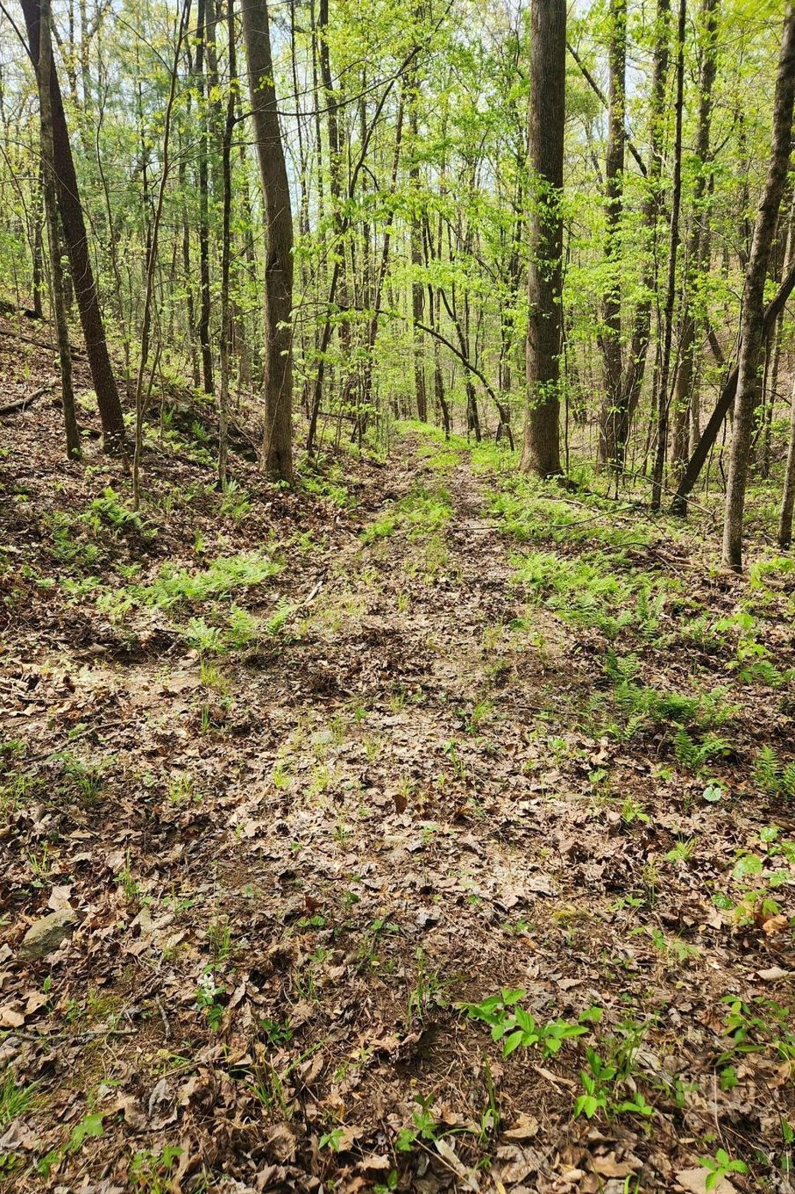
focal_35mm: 24
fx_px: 795
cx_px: 366
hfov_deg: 53.1
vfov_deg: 73.8
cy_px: 596
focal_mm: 5.4
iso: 20
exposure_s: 1/233
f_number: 1.8
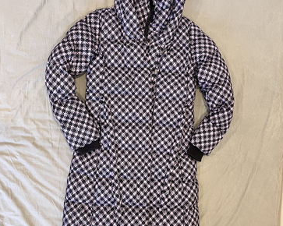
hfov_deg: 51.6
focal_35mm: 35
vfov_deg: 42.1
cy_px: 126
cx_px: 145
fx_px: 293
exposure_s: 1/50
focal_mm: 5.7
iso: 320
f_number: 1.5
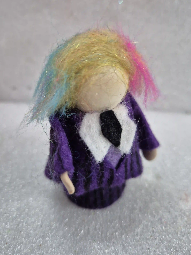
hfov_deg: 53.1
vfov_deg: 67.2
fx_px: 191
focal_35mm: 26
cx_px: 95
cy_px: 117
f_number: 1.8
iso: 320
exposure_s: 1/59
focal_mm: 5.4
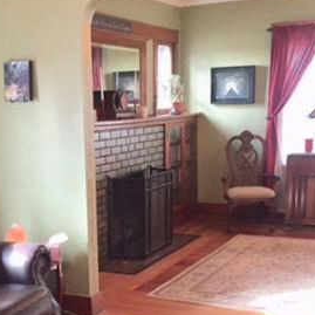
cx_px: 115
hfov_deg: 28.0
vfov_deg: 27.6
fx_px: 628
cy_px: 254
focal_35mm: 61
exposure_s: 1/30
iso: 100
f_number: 2.2
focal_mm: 4.15
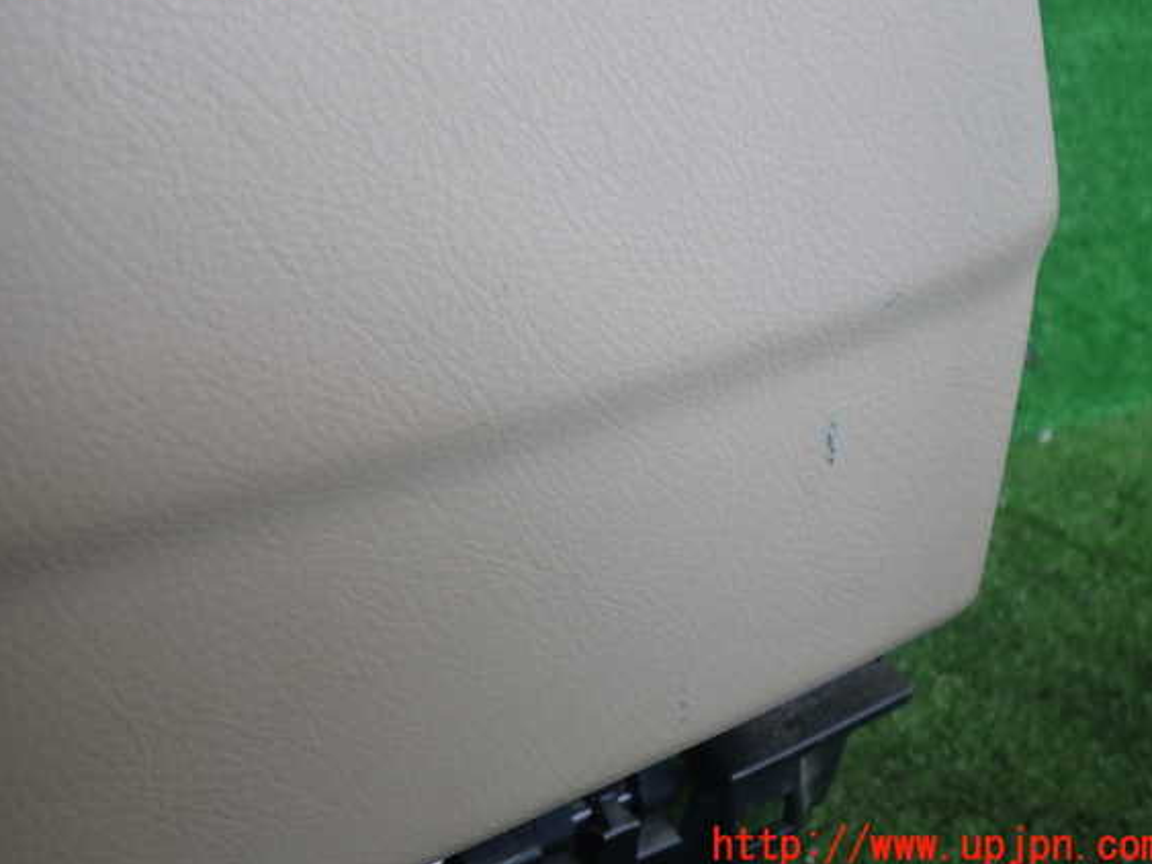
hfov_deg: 56.8
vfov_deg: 44.1
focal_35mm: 32
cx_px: 561
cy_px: 412
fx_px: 1065
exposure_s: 1/125
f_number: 2.3
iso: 160
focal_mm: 5.4
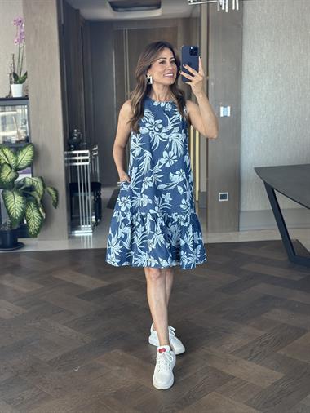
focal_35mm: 48
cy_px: 206
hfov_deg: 30.3
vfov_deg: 39.6
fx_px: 573
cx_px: 155
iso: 125
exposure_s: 1/76
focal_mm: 6.86
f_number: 1.78
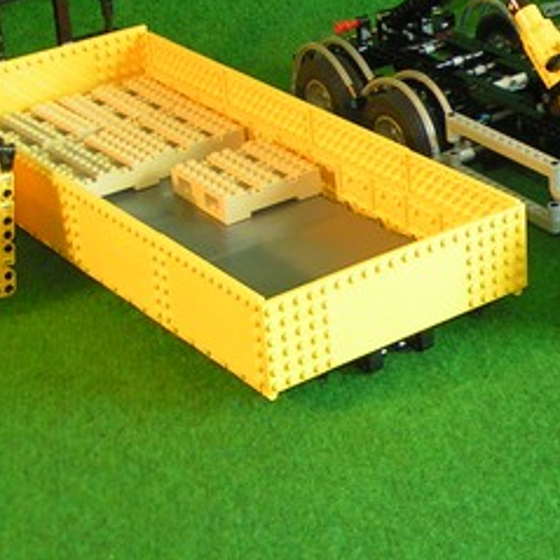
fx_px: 1647
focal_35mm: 90
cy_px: 91
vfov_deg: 19.1
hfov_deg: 18.4
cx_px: 647
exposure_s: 1/40
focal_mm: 5.8
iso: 100
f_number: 2.8
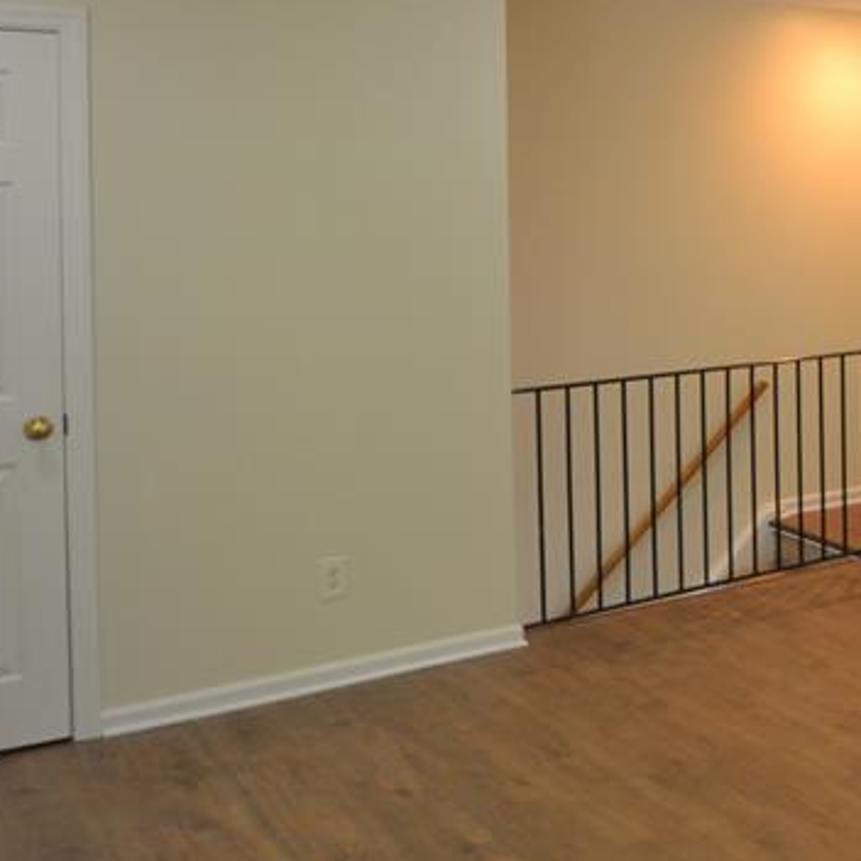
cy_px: 191
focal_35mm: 48
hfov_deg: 28.5
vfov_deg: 34.3
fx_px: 1357
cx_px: 1137
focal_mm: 13
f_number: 3.8
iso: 800
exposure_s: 1/50
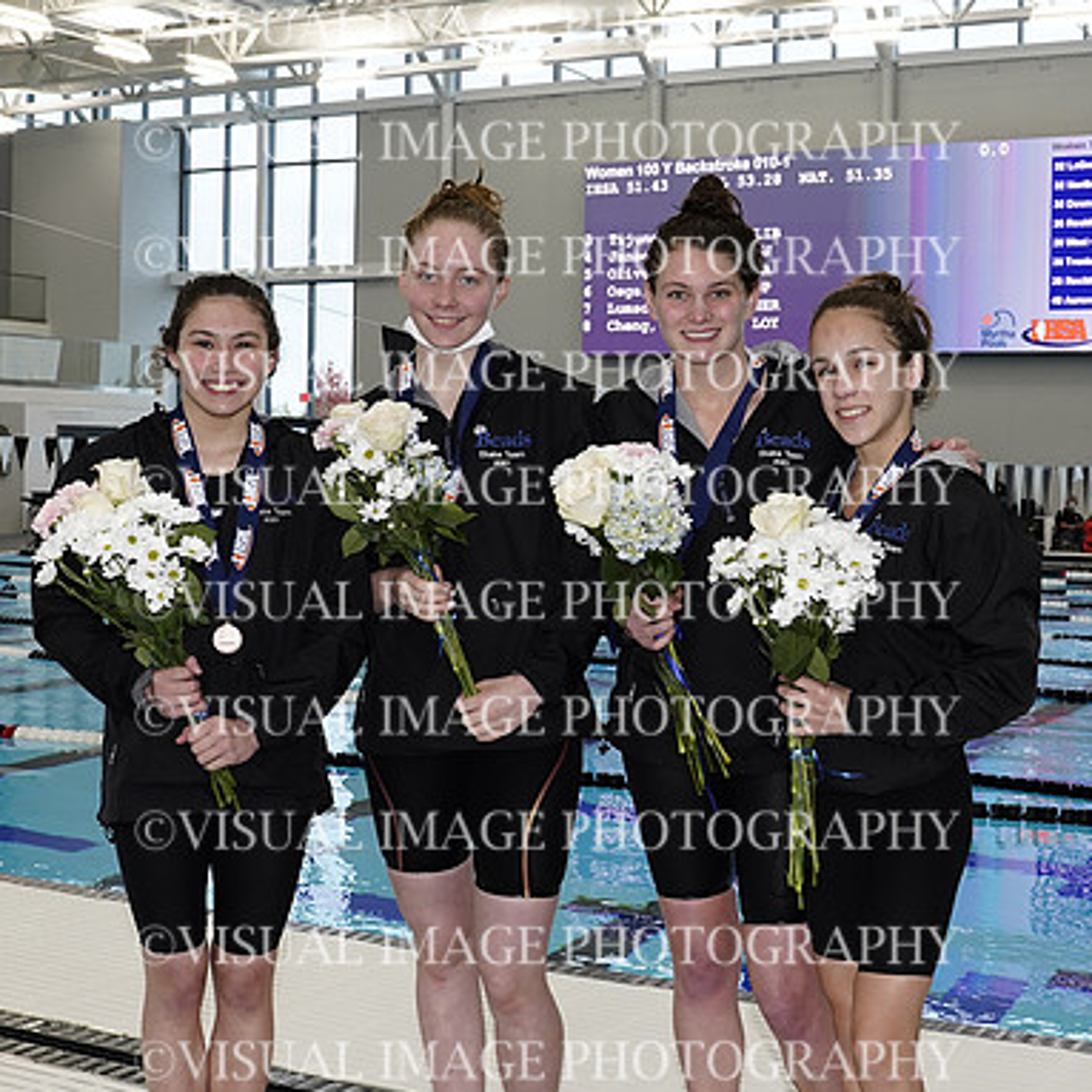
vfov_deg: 31.6
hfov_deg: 31.6
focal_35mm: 54
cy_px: 543
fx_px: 1927
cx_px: 547
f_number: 5.6
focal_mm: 28
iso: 1250
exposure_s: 1/200
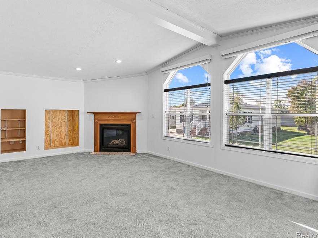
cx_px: 147
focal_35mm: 19
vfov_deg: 68.7
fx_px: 175
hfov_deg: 84.5
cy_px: 118
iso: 250
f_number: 8
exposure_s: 1/2
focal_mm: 17
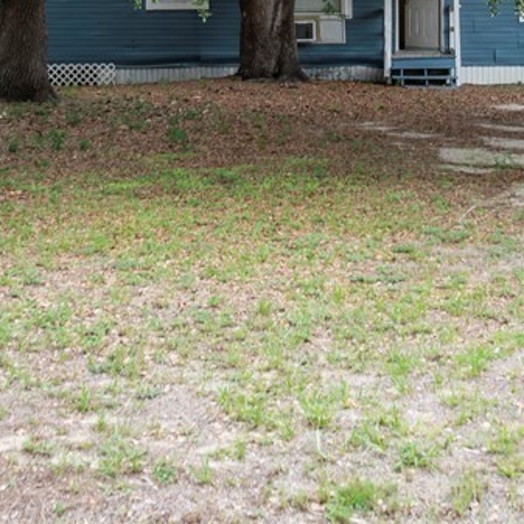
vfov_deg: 20.4
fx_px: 1404
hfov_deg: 21.1
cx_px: 245
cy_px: -19
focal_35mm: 82
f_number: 4.5
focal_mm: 20
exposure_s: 1/100
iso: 100
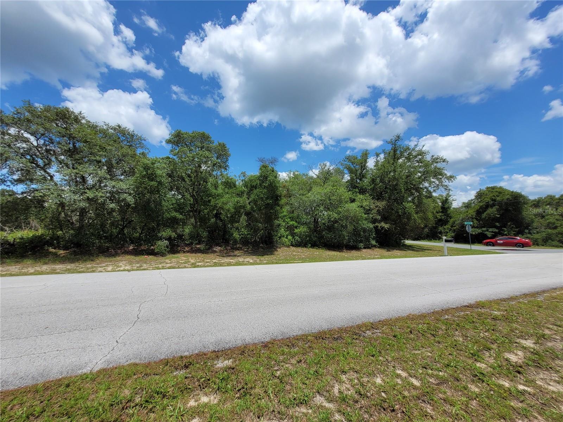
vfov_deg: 89.9
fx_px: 211
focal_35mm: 13
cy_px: 211
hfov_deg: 106.2
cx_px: 282
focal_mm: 1.74
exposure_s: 1/2436
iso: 40
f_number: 2.2
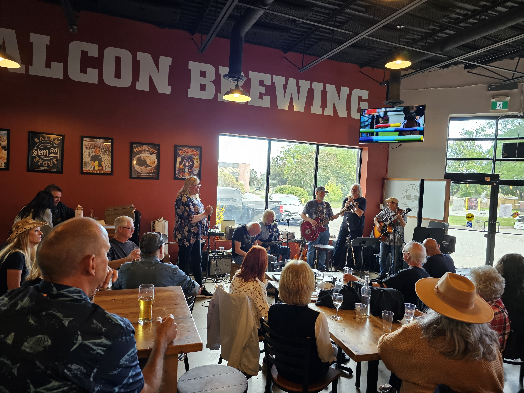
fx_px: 348
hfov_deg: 73.9
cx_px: 262
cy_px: 196
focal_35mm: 23
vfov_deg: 58.9
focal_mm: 6.3
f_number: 1.7
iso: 200
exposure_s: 1/78
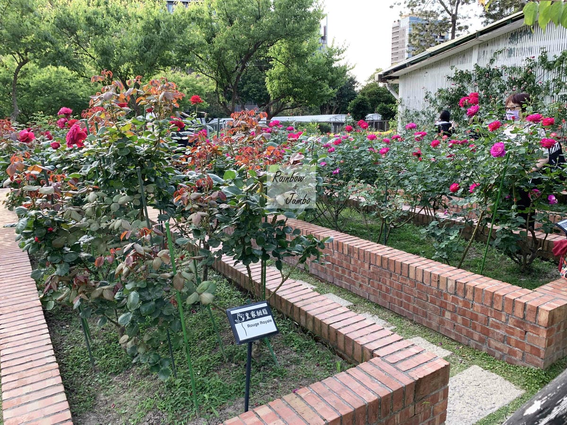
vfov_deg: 53.1
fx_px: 426
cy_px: 212
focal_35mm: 26
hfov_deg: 67.3
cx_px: 284
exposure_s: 1/186
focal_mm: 4.25
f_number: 1.8
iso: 25
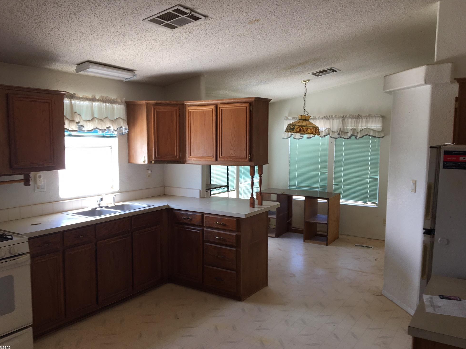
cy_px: 179
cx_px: 229
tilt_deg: -6.1
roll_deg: -0.9
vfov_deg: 46.8
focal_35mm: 30
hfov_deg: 60.0
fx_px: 404
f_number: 2.2
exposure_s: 1/40
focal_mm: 4.15
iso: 32
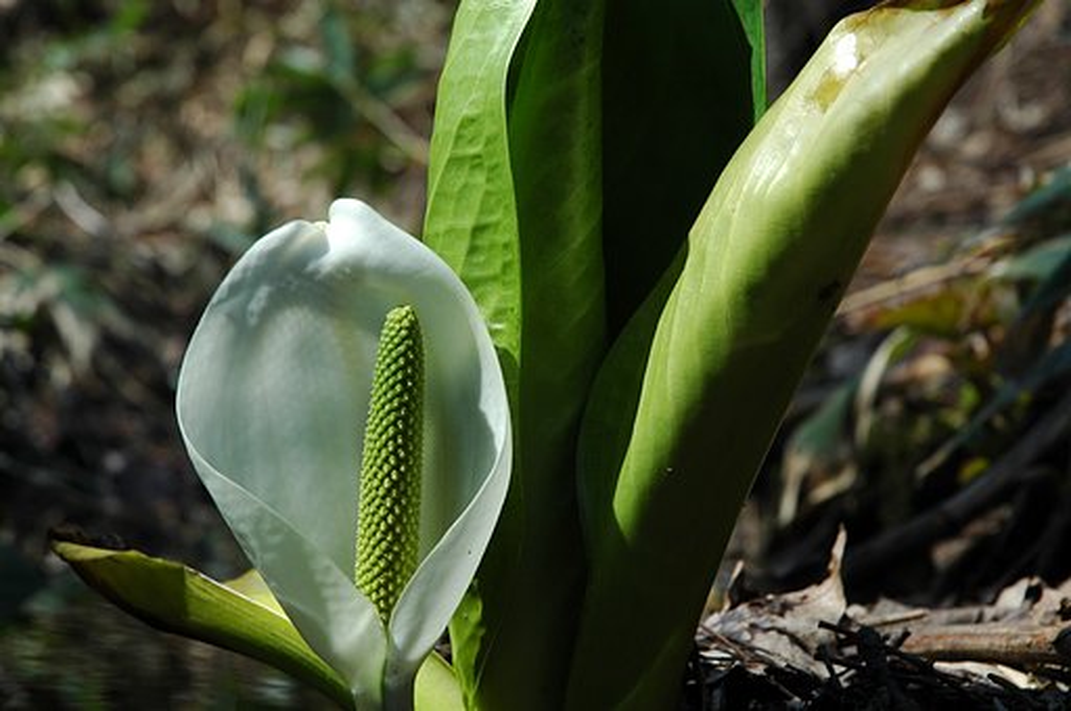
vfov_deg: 13.0
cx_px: 536
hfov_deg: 19.5
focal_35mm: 105
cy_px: 356
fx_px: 3120
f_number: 8
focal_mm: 70
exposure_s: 1/250
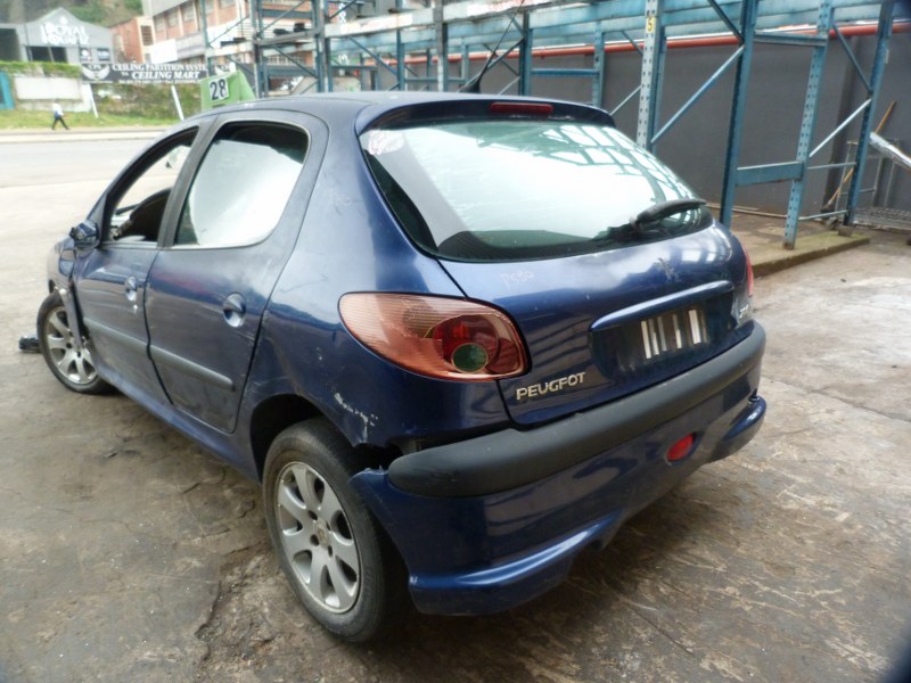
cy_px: 342
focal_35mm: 25
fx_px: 658
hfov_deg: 69.4
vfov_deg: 54.9
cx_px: 456
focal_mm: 4.5
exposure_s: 1/60
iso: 250
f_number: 2.8
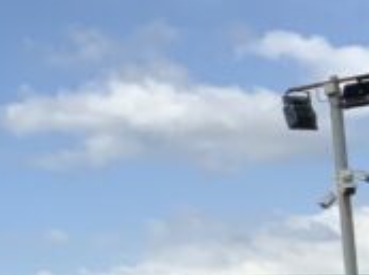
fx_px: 1830
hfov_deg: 10.5
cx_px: -392
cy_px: 119
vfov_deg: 8.6
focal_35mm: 172
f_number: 1.8
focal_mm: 3
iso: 16
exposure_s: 1/1144
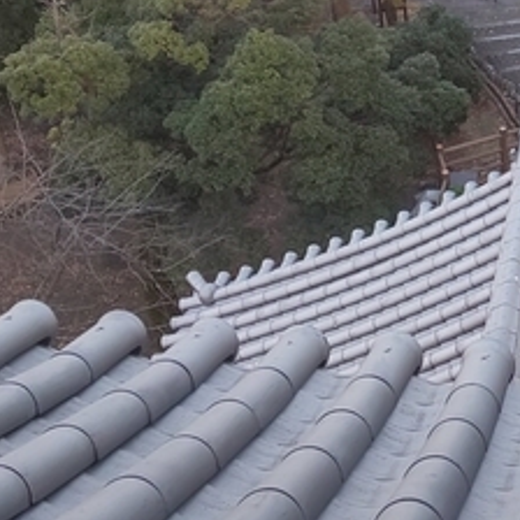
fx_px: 1071
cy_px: 60
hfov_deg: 25.5
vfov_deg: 26.5
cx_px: 562
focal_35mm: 63
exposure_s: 1/100
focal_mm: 3.45
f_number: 1.94
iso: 68
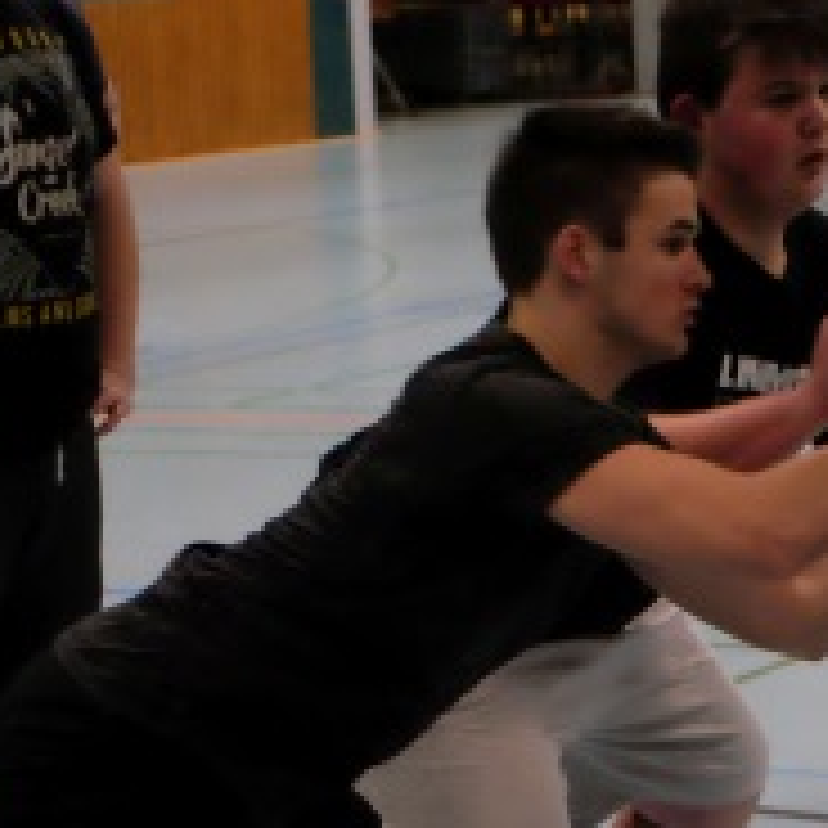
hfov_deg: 10.0
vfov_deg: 10.1
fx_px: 4682
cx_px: 788
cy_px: 497
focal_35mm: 173
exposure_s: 1/180
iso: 6400
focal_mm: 50
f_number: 6.4
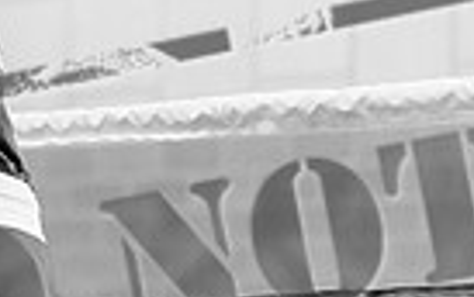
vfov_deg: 4.8
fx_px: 3518
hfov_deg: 7.5
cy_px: 78
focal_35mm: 272
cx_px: -315
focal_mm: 50
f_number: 2
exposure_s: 1/1000
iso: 3200
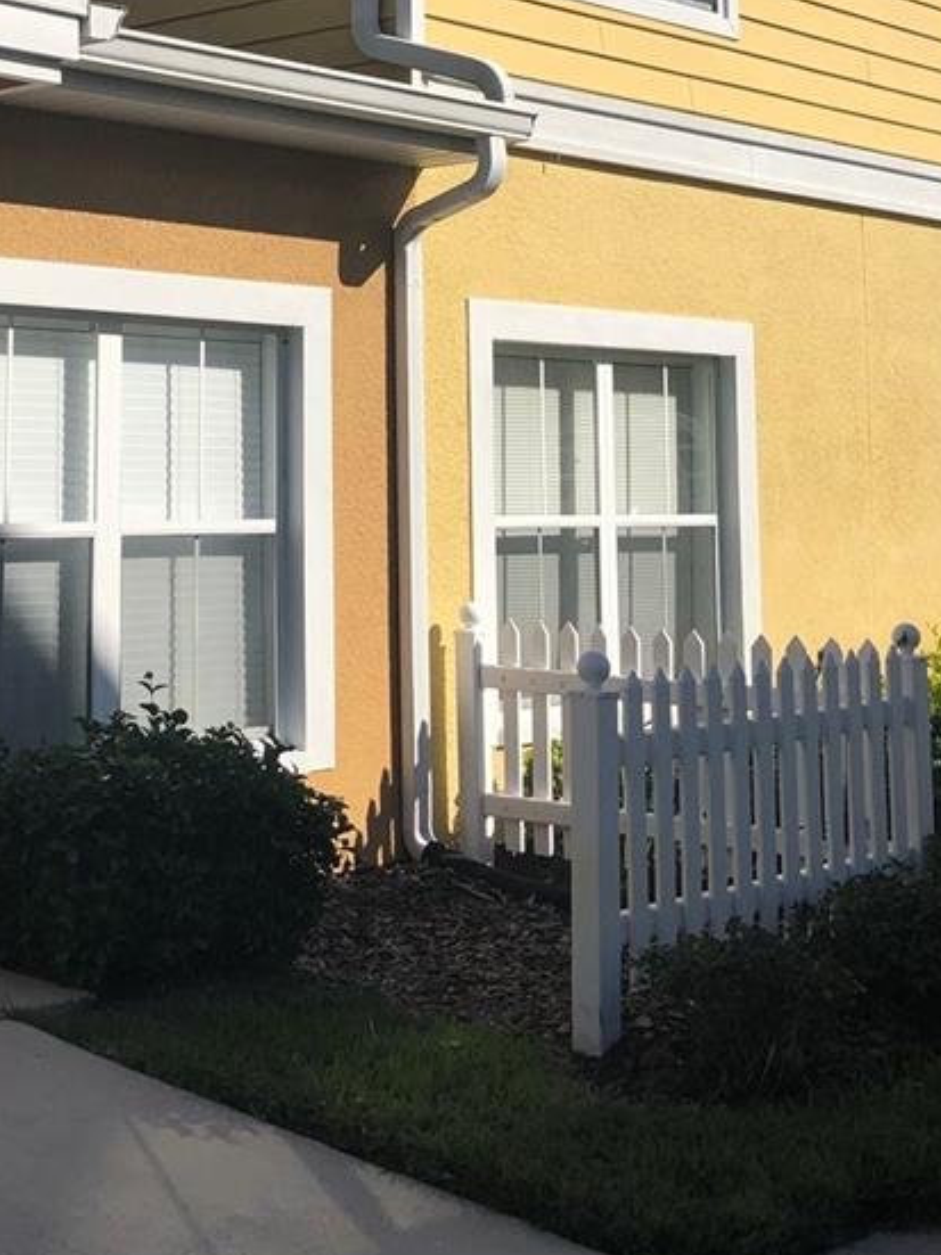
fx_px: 2212
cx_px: 166
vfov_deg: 30.9
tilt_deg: +6.3
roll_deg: +0.0
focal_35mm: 61
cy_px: 251
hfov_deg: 23.6
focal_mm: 4
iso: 20
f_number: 1.8
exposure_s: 1/4000
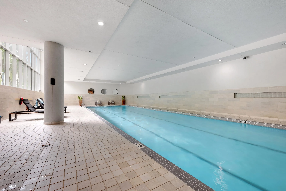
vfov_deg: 81.2
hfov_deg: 104.2
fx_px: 111
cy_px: 96
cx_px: 143
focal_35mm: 14
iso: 250
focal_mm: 14
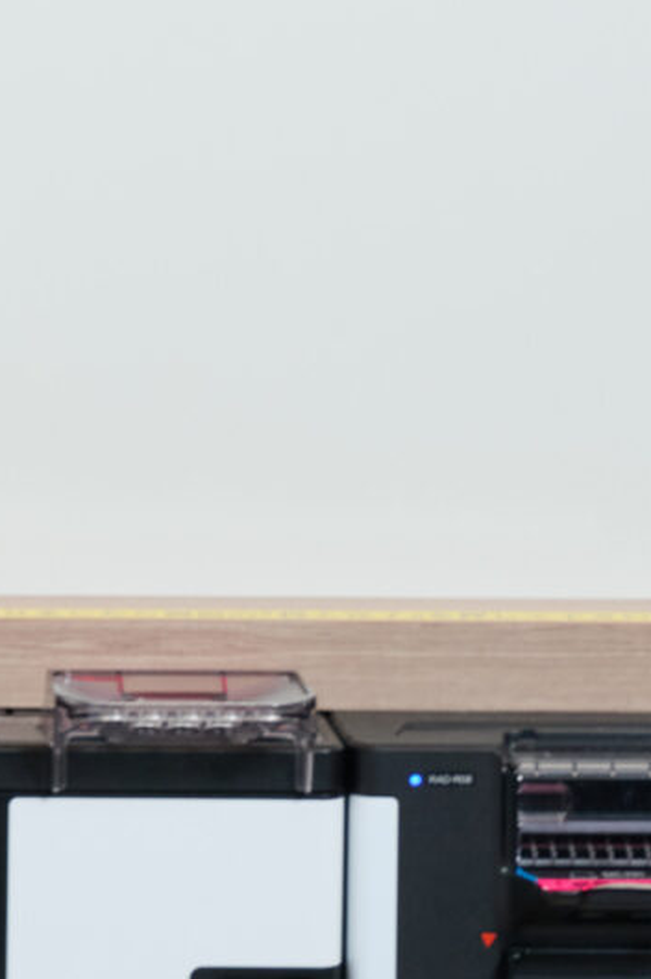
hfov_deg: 4.0
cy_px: -392
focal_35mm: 339
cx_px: -709
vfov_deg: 6.0
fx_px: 9207
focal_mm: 70
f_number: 7.1
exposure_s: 1/125
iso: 250
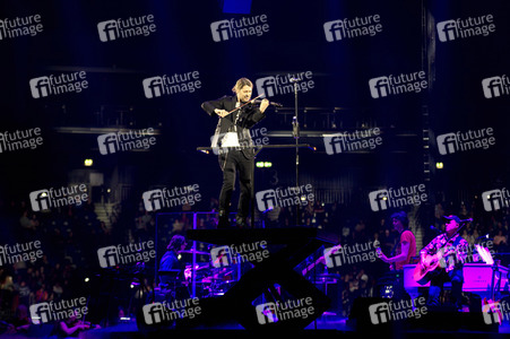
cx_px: 255
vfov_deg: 14.8
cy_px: 170
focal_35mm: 92
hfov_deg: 22.2
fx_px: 1302
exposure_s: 1/160
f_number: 2.8
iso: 1600
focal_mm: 92
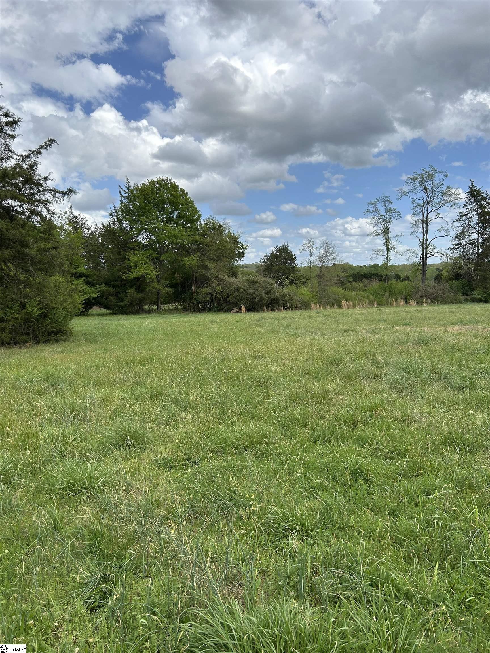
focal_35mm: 26
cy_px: 326
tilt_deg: -7.0
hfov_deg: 53.1
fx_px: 491
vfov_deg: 67.3
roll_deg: -0.6
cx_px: 245
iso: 50
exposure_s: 1/3968
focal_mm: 5.7
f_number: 1.5
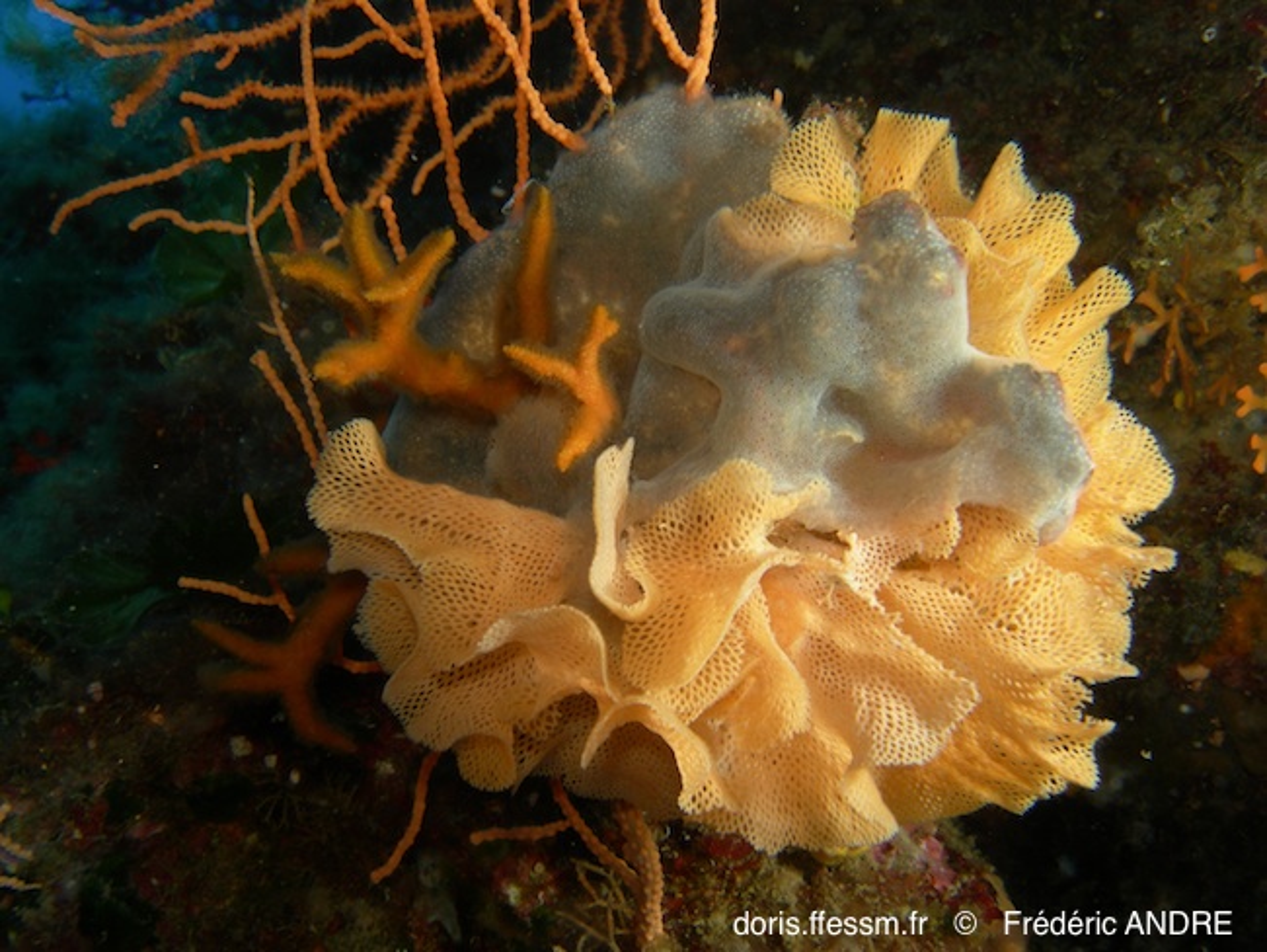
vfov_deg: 37.7
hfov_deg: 49.0
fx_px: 1391
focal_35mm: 38
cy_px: 476
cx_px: 634
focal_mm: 7.8
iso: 50
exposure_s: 1/60.1
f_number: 4.8
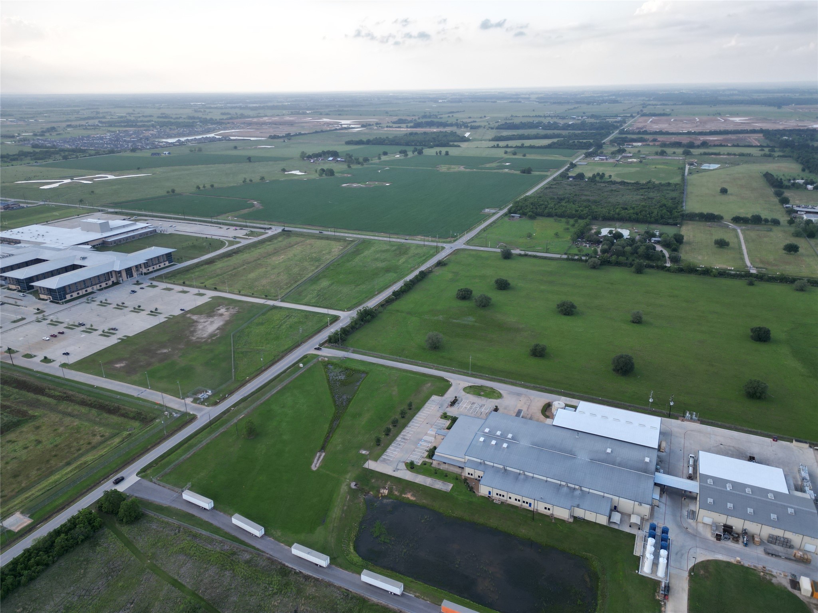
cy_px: 306
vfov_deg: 56.8
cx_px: 409
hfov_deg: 71.6
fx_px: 567
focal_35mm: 24
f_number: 1.7
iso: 100
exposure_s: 1/725
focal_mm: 6.72
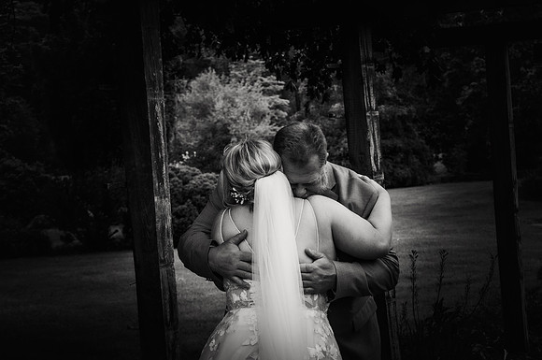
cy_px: 180
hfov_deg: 21.9
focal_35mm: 93
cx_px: 271
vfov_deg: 14.7
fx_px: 1398
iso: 200
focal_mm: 62
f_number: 8
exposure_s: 1/250
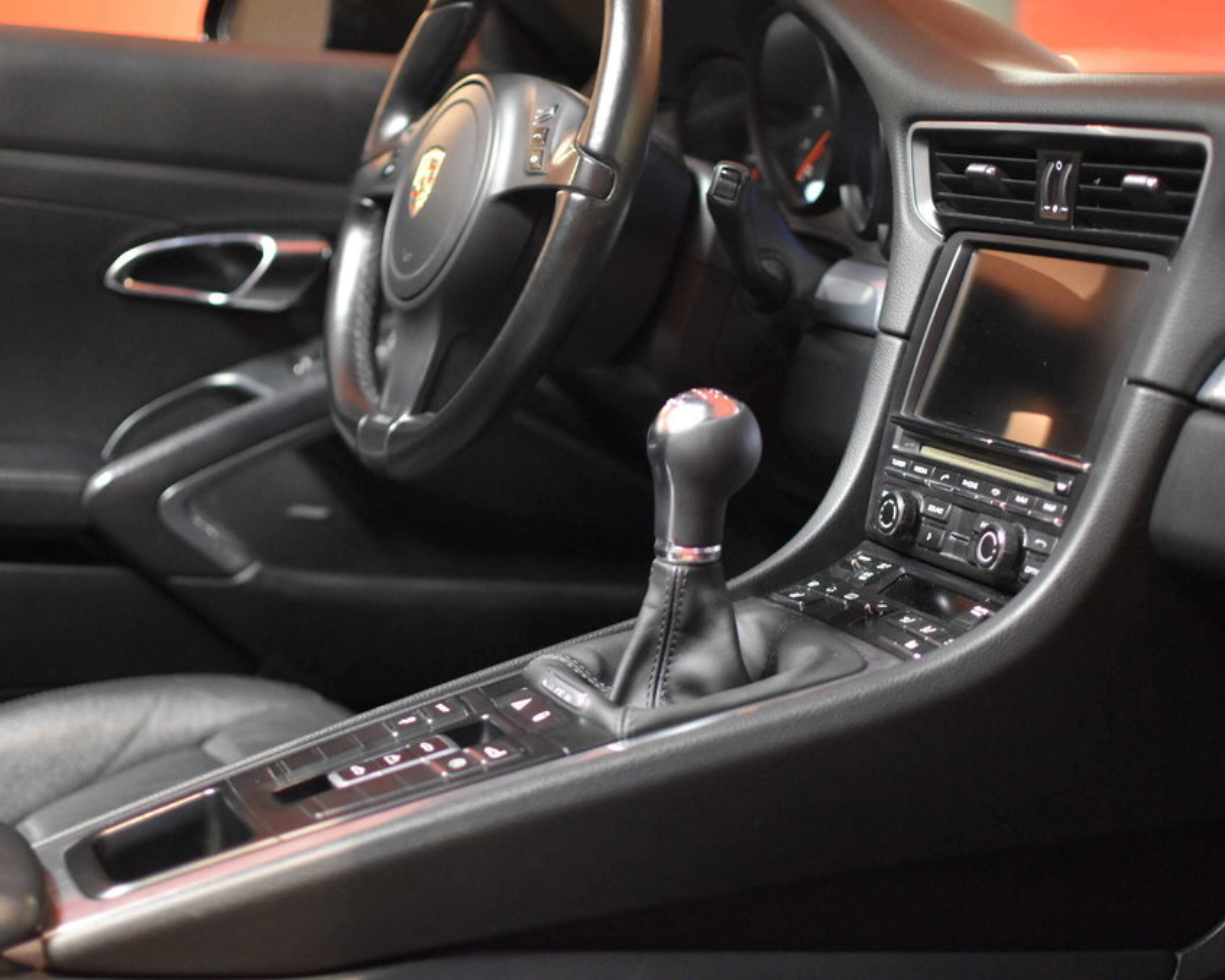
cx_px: 555
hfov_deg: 31.6
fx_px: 2160
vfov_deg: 25.6
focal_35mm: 60
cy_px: 491
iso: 3600
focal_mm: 35
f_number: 1.8
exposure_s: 1/60
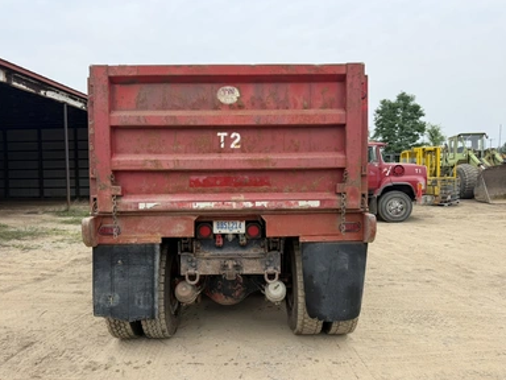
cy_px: 195
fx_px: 365
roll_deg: +1.3
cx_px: 245
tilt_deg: -1.8
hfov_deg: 69.4
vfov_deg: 54.9
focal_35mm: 25
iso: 80
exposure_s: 1/979
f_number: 1.78
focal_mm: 6.76
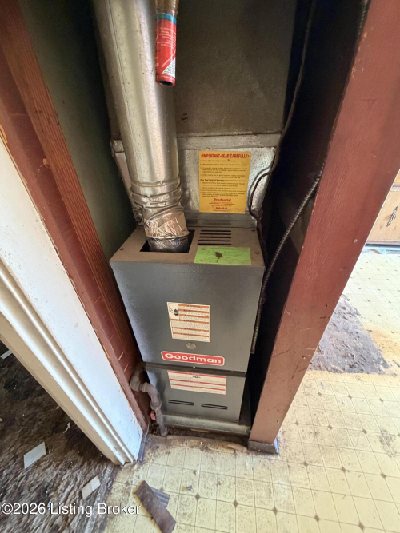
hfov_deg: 85.7
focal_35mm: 14
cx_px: 200
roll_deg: +2.0
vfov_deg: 102.1
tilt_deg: -34.8
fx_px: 216
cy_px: 266
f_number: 2.2
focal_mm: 2.22
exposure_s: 1/60
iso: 500
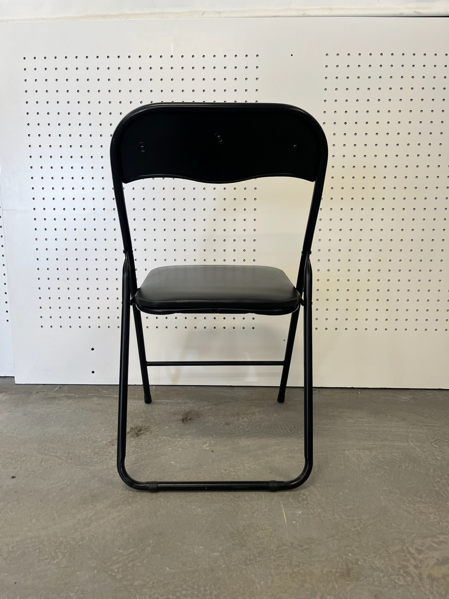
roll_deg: -0.8
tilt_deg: -13.6
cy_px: 300
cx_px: 224
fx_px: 450
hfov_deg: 53.1
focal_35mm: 26
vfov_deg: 67.3
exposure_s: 1/100
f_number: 1.6
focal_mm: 5.1
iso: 80
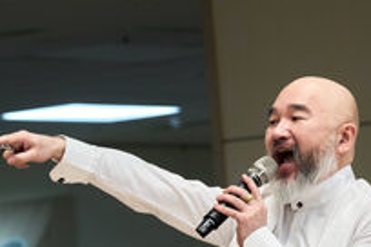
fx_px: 4039
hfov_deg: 5.3
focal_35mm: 392
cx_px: 262
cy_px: 239
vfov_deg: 3.5
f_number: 8
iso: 3200
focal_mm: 200
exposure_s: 1/250
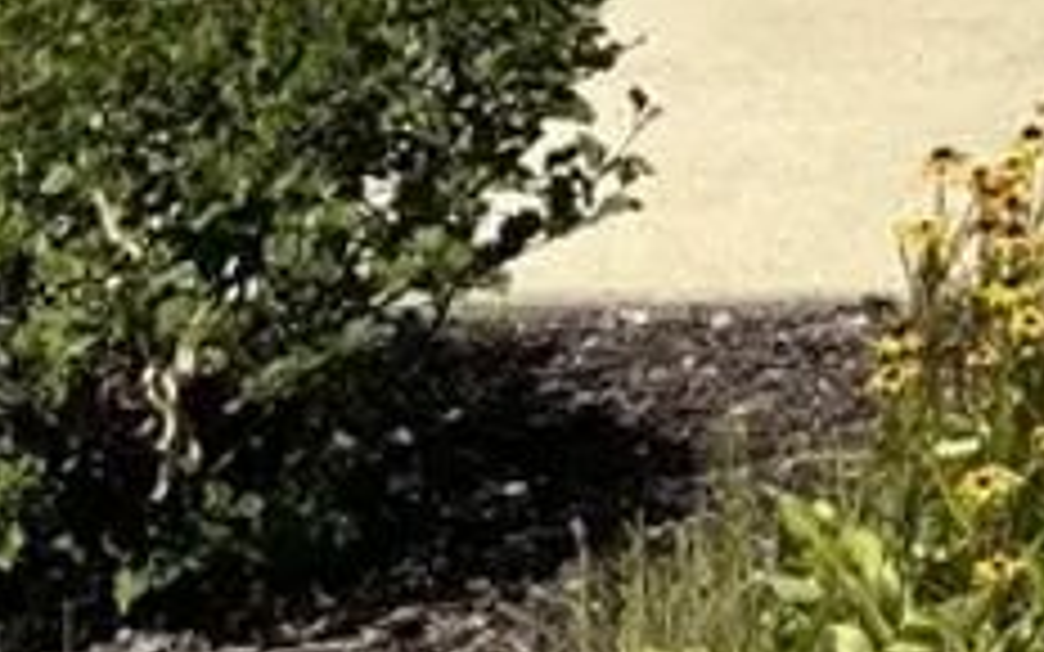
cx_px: 2074
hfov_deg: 11.6
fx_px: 4609
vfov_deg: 7.0
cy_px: -1482
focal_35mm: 162
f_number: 1.6
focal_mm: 5.96
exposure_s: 1/5348
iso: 50
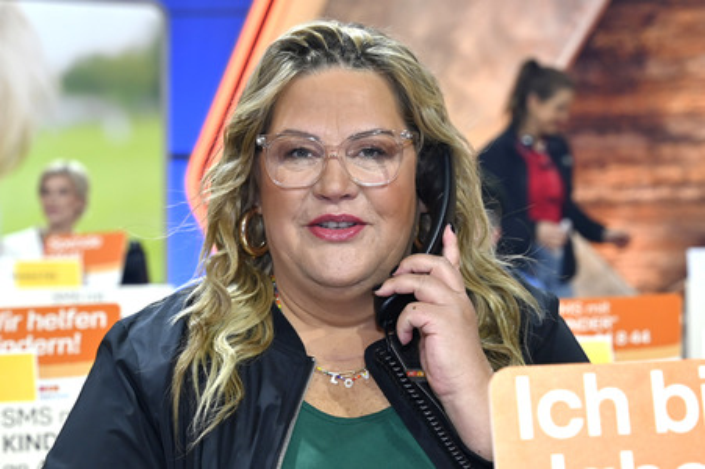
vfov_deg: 24.6
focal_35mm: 55
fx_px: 1076
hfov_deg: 36.3
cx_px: 352
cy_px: 234
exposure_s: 1/200
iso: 1000
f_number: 4
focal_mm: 55
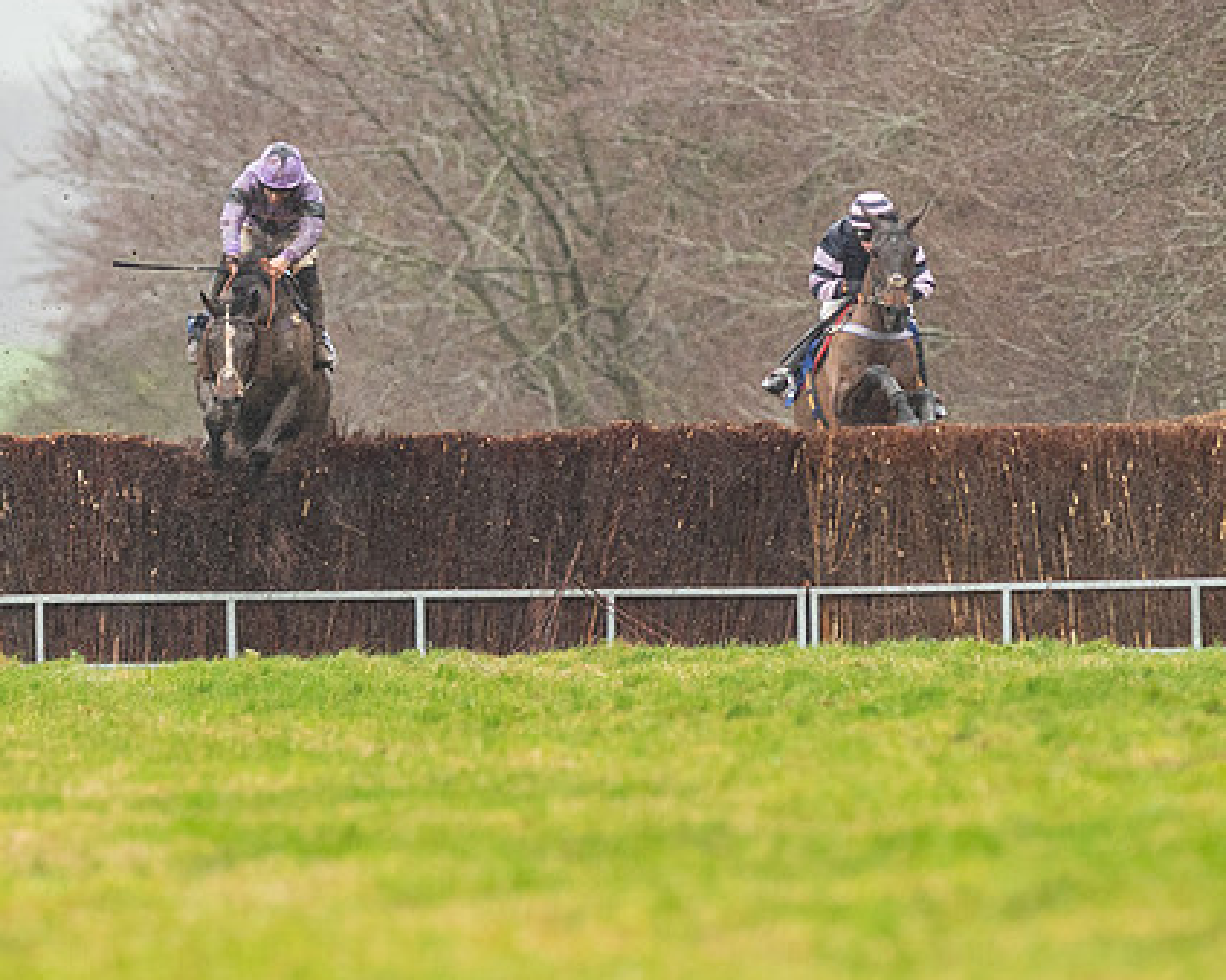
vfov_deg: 1.8
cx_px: 599
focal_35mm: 844
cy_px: 335
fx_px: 30610
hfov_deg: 2.3
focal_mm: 300
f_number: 5
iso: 1000
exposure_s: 1/1000
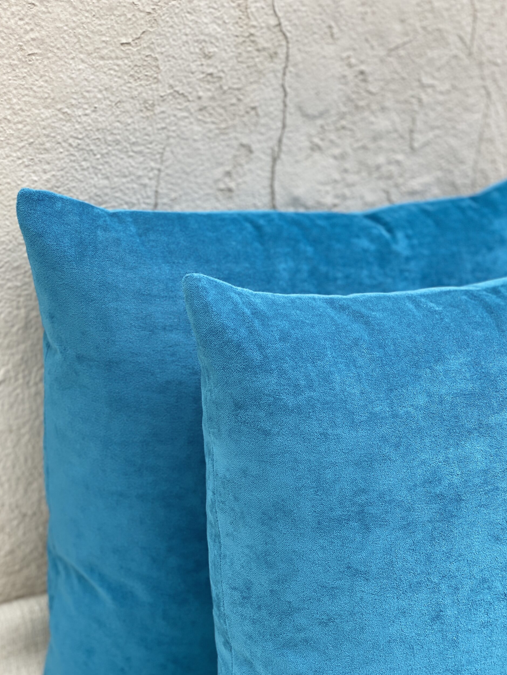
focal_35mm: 53
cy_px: 339
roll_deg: -4.9
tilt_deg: -26.2
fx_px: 1035
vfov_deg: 36.2
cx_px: 250
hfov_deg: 27.5
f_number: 2
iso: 50
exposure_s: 1/122
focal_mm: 6
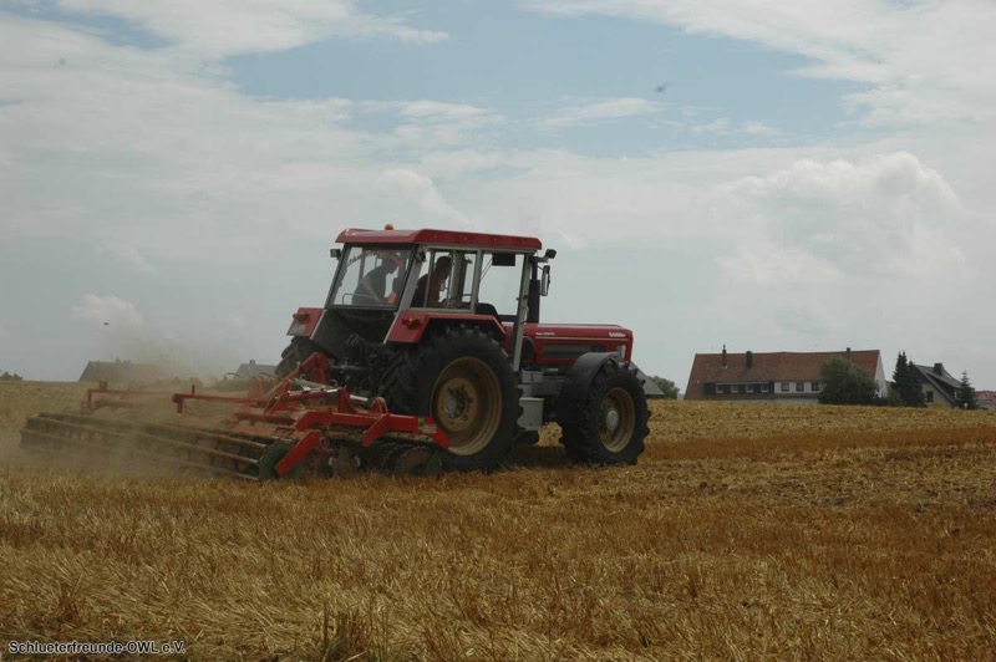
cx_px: 498
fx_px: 1907
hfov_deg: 29.3
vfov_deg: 19.7
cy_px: 331
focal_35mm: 69
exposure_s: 1/640
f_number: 13
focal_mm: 46
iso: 400
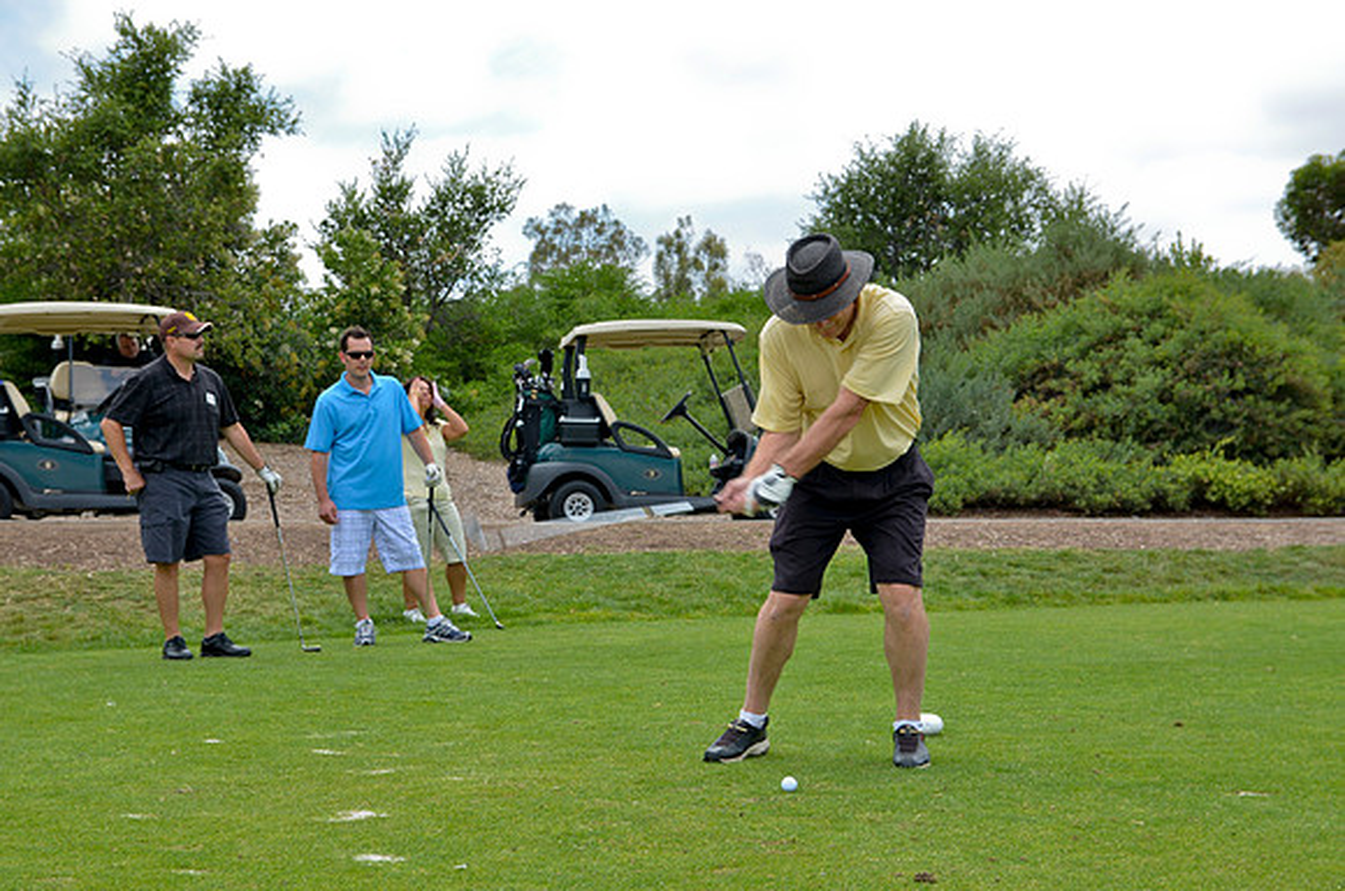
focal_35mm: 60
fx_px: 2237
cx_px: 672
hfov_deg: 33.5
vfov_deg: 22.5
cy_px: 446
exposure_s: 1/500
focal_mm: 40
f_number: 6.3
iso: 200
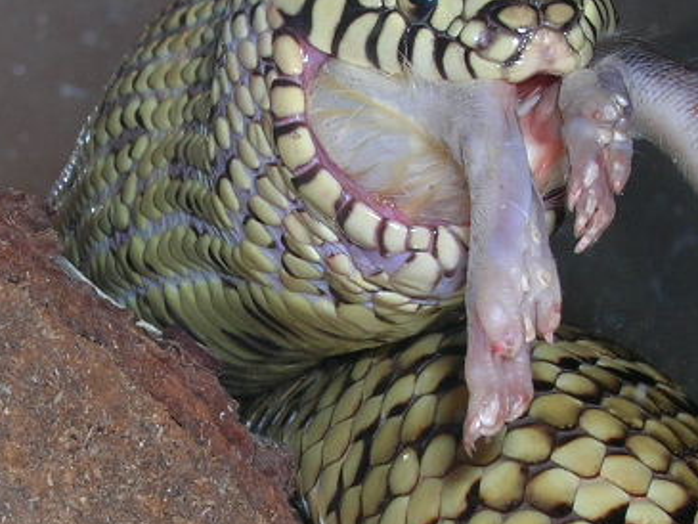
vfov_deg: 11.5
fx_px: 2602
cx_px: 228
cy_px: 409
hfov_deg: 15.2
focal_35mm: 129
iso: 50
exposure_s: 1/60.1
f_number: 5.4
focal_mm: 7.7
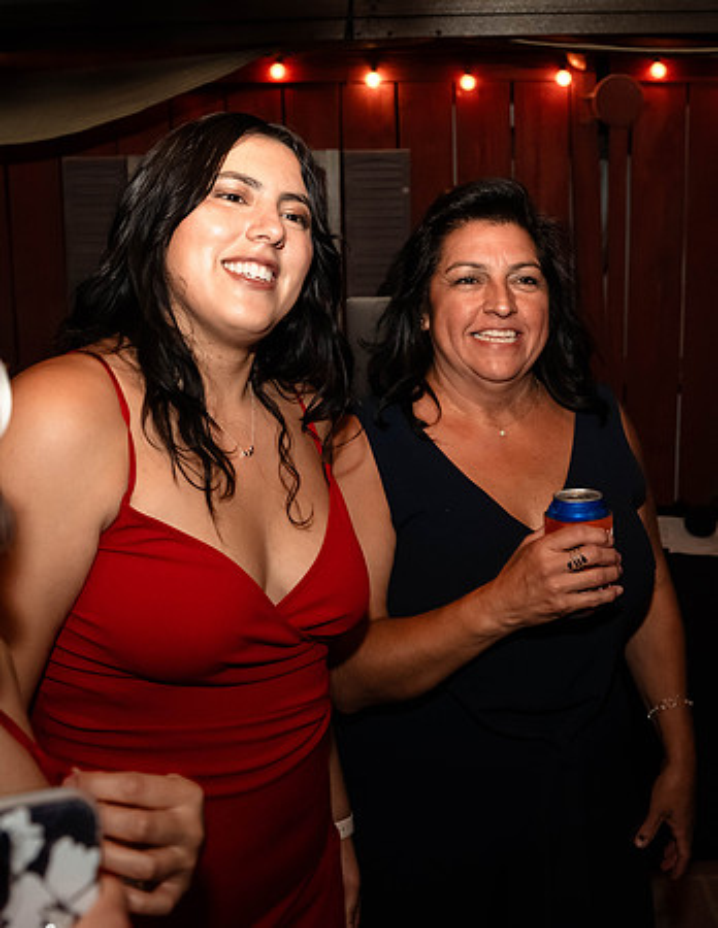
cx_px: 410
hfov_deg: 34.9
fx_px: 1141
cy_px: 357
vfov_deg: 44.0
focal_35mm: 42
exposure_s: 1/125
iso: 2000
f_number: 4
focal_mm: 24
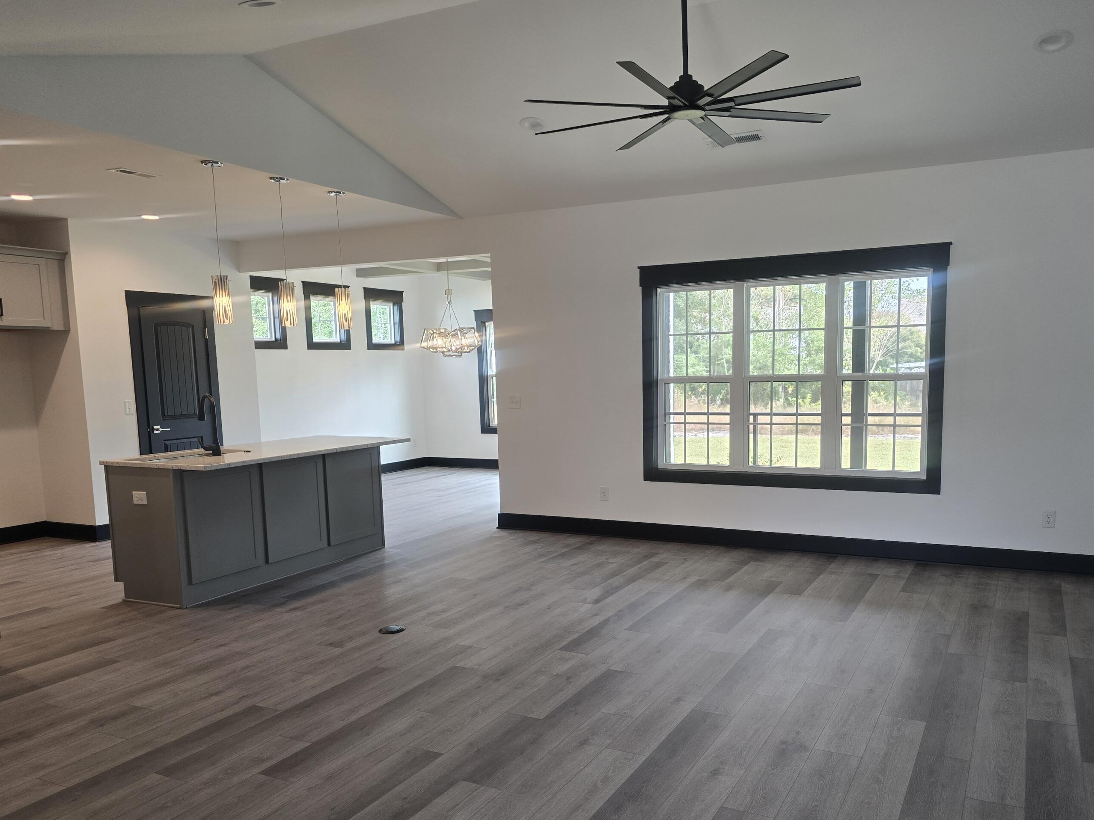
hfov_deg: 65.2
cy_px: 468
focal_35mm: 27
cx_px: 589
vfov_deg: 51.2
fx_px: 853
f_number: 1.7
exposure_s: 1/120
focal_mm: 6.3
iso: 100
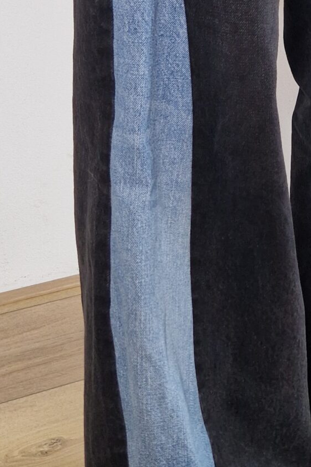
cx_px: 230
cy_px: -63
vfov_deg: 25.4
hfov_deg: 18.6
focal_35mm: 73
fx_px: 946
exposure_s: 1/100
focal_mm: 5.4
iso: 50
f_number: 1.8
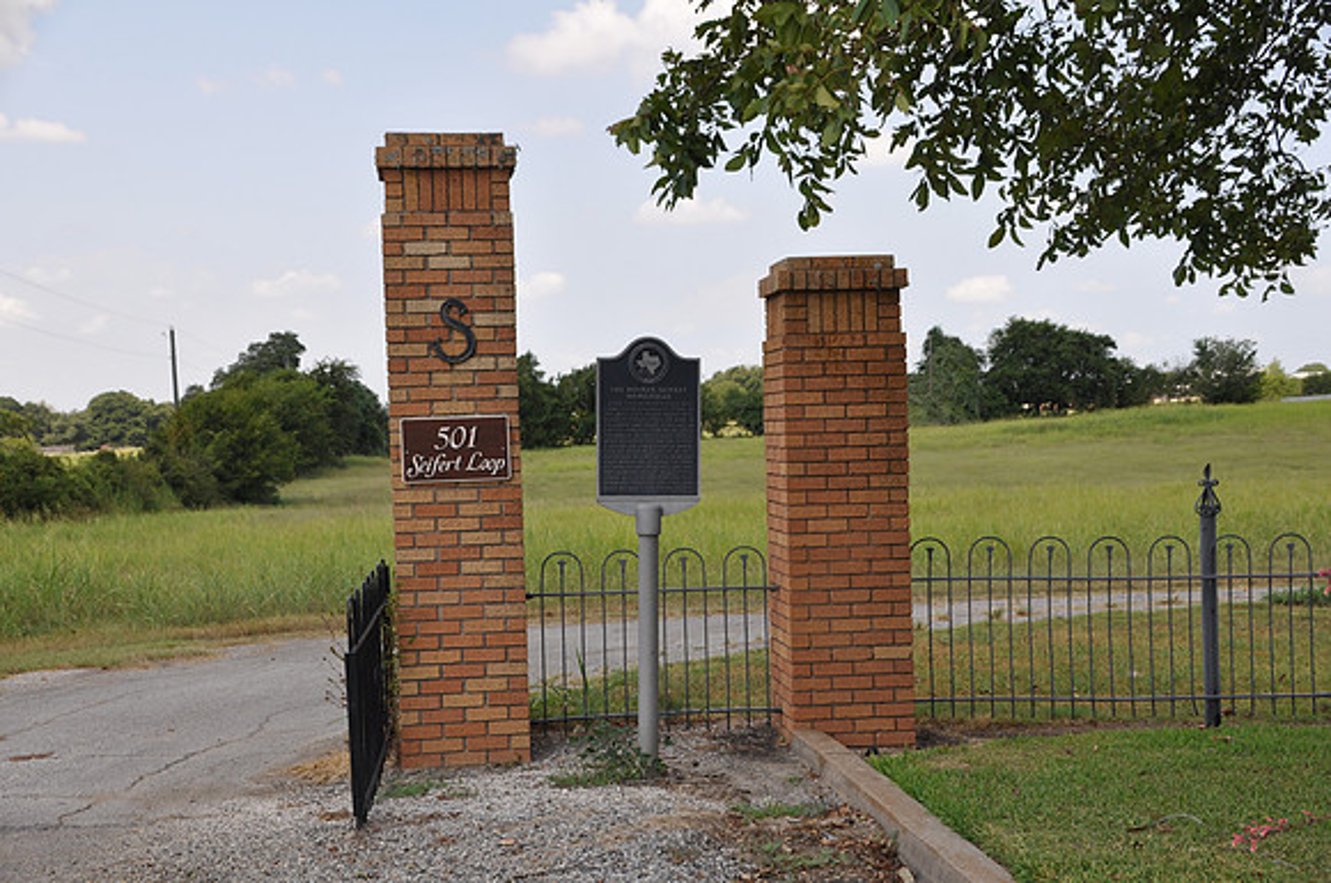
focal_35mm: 57
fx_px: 2104
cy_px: 442
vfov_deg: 23.7
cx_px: 666
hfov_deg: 35.1
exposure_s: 1/200
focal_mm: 38
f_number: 7.1
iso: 200
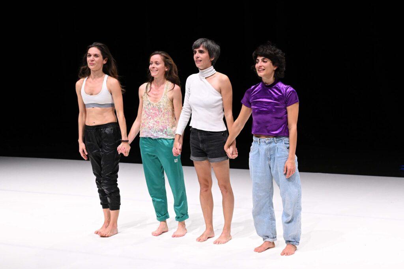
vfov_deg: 16.3
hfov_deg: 24.2
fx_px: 942
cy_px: 134
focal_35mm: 84
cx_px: 202
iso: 2500
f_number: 5.6
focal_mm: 56
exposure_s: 1/250
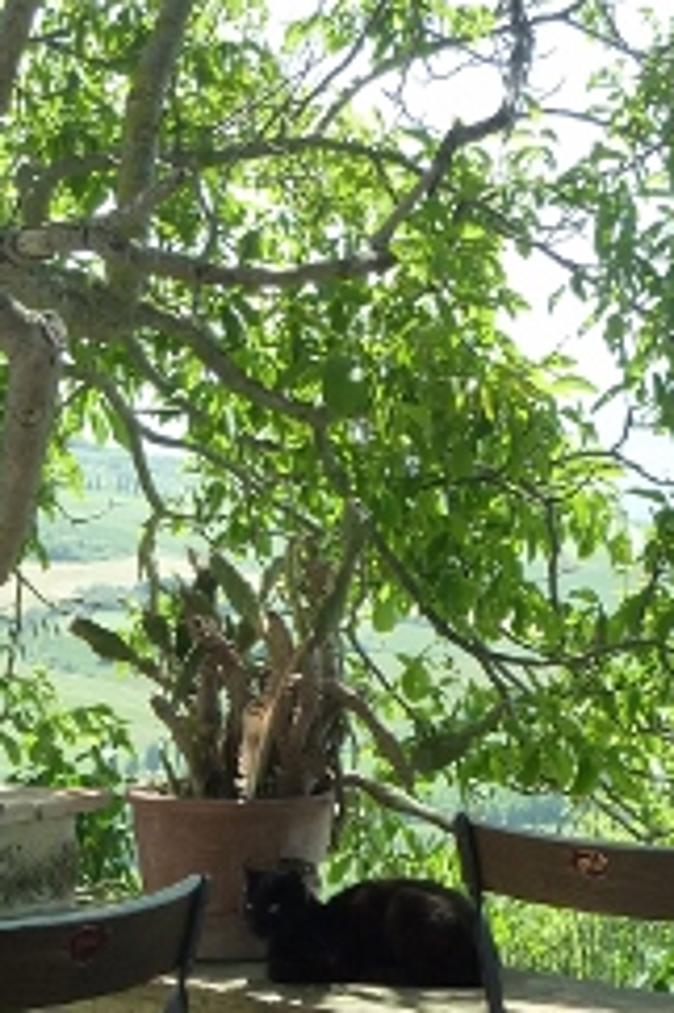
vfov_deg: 18.5
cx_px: 142
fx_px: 3093
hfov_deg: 12.4
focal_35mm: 110
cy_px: 703
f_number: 4
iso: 125
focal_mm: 7.3
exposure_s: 1/160
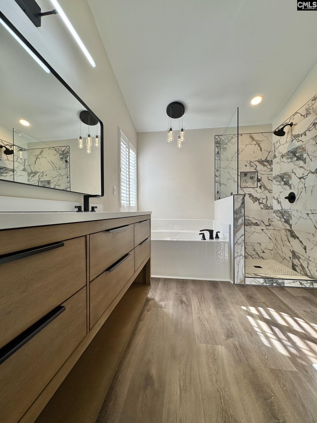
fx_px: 171
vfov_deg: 102.1
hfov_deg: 85.7
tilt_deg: +0.1
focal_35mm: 14
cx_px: 158
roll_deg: -0.5
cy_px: 212
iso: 40
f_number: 2.2
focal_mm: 2.22
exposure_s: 1/127
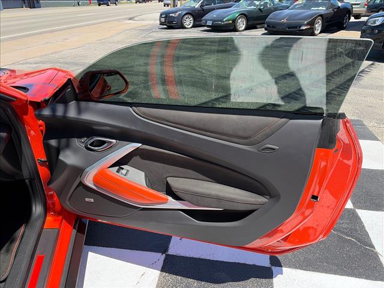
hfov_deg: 67.3
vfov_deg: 53.1
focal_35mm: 26
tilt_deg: -26.0
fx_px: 288
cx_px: 192
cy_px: 144
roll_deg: +1.3
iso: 50
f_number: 1.6
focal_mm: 5.96
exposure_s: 1/1337
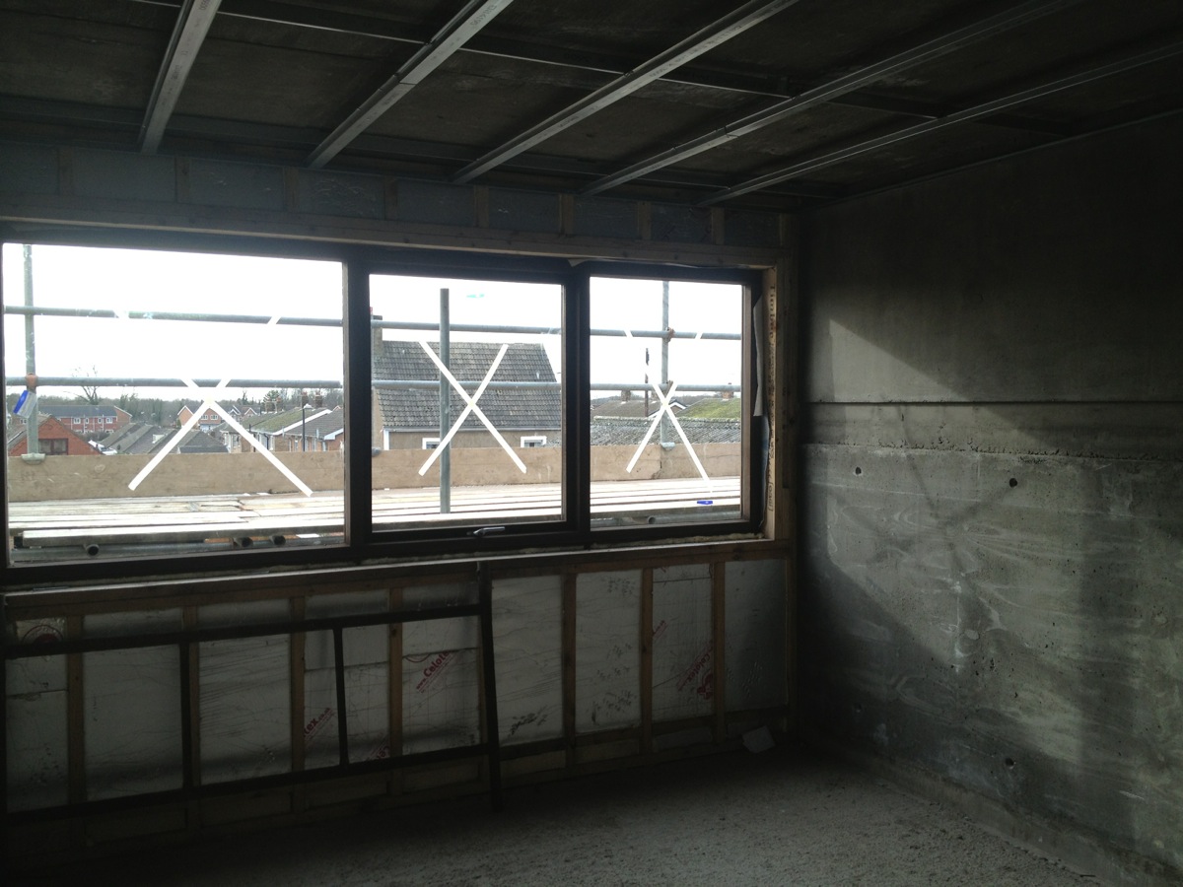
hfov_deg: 52.6
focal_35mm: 35
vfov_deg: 40.7
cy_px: 444
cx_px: 592
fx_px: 1196
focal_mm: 4.28
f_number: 2.4
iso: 50
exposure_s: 1/153
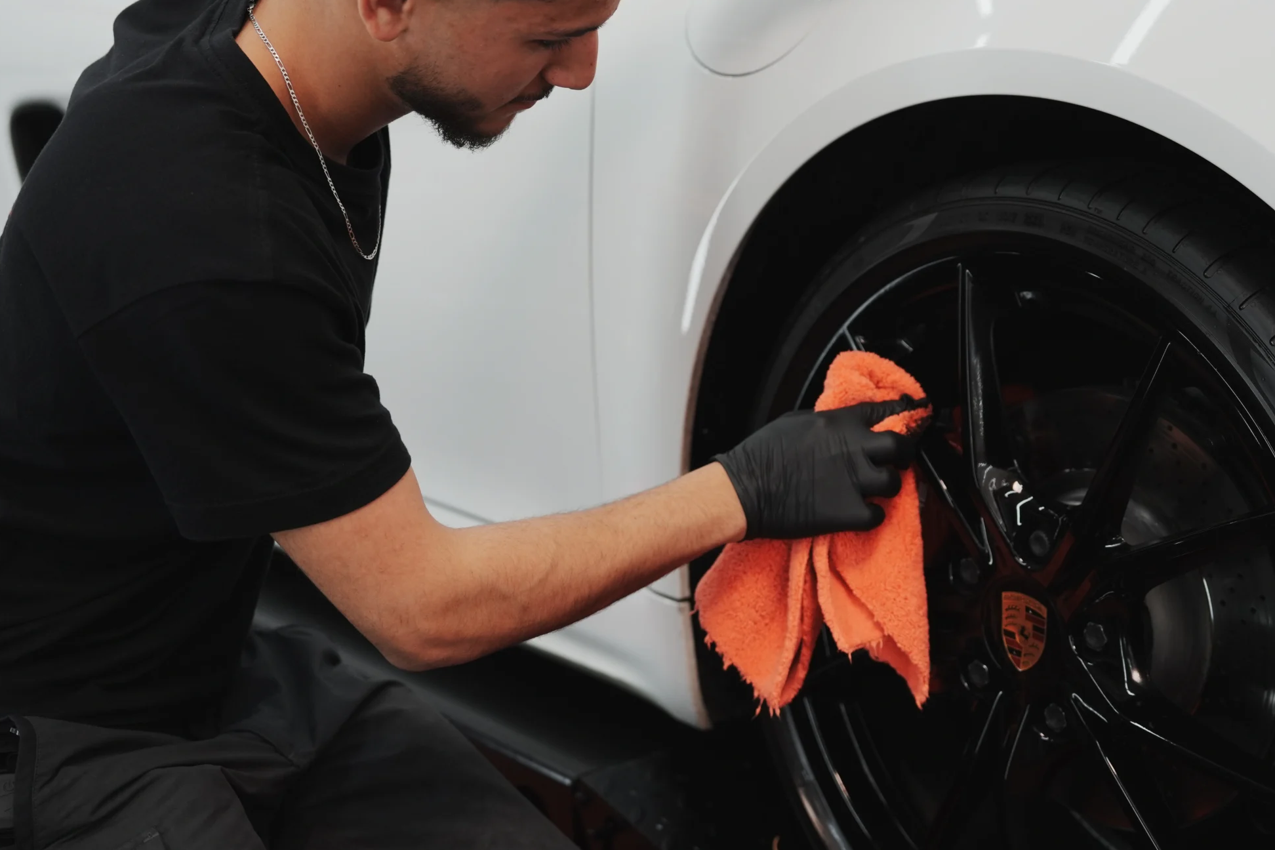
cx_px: 778
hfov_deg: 36.7
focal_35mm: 54
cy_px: 292
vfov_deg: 24.9
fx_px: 1912
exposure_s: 1/1000
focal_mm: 41
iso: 640
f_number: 2.8
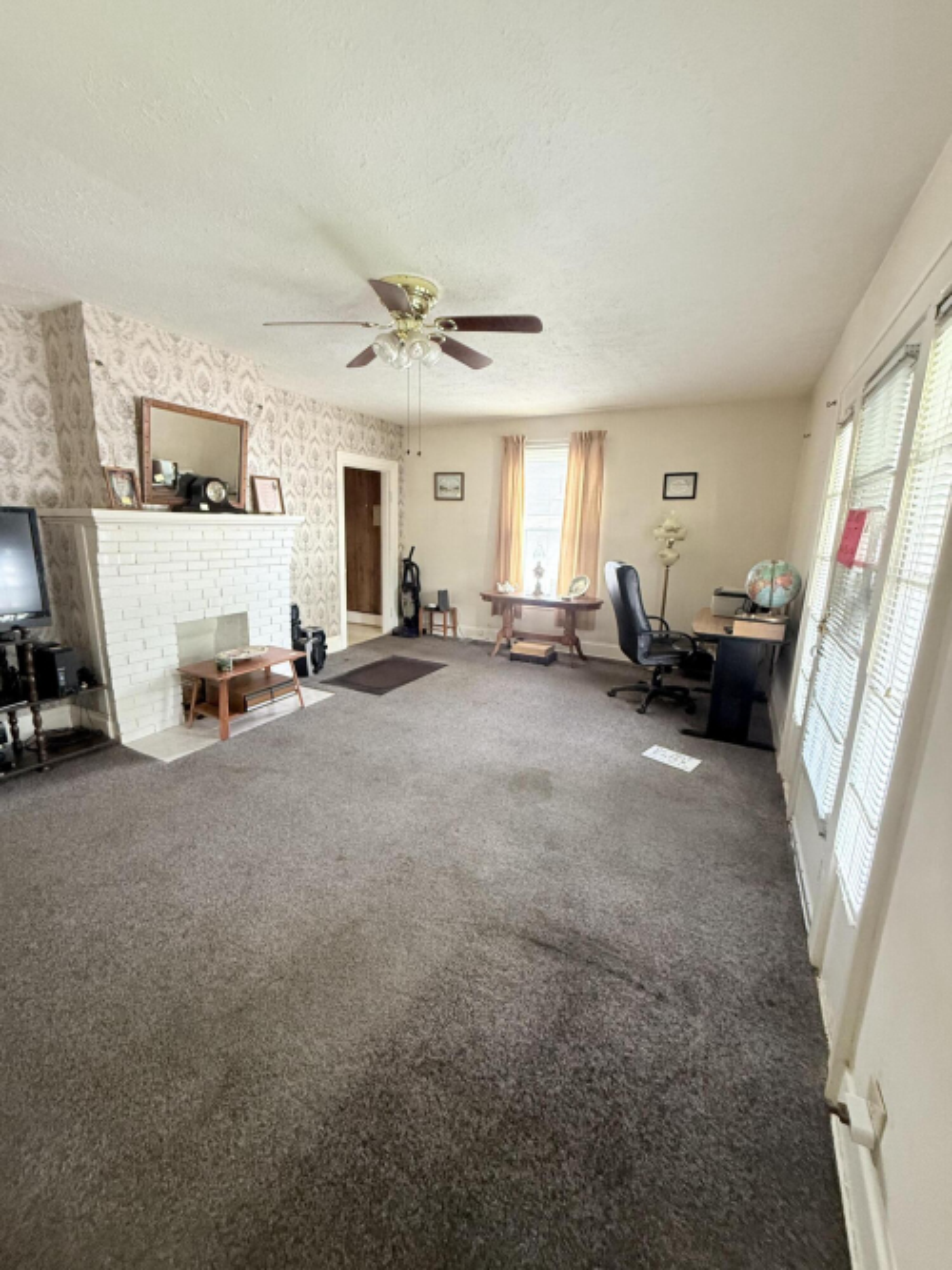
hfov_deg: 85.7
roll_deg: -1.9
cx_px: 476
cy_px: 635
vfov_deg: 102.1
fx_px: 514
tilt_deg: -10.9
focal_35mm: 14
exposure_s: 1/60
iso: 400
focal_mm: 2.22
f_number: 2.2
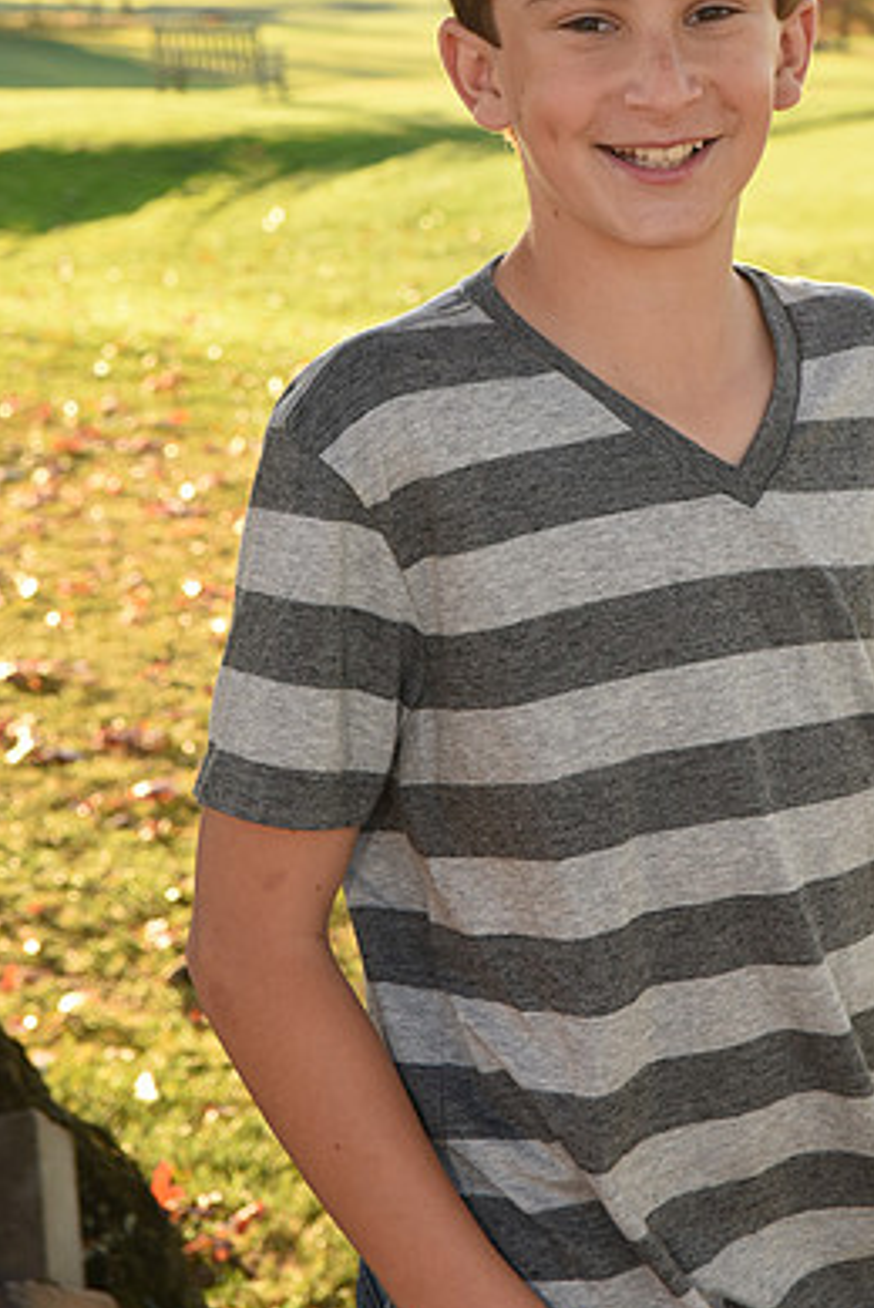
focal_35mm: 82
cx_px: 617
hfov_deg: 16.6
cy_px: 451
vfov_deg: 24.6
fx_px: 2981
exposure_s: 1/200
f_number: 7.1
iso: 640
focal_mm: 55
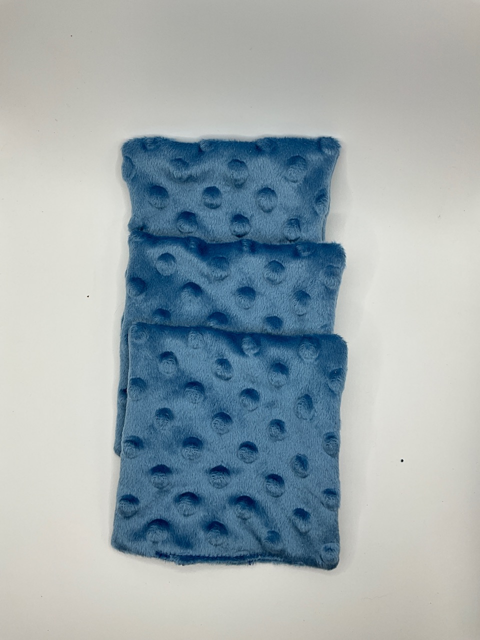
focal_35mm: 29
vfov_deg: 61.7
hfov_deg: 48.2
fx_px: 536
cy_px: 320
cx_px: 240
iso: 20
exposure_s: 1/183
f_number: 1.8
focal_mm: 3
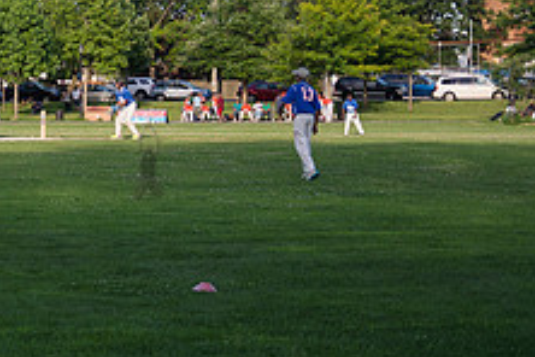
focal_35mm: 108
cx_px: -214
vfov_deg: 12.7
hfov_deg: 17.4
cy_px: 106
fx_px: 1605
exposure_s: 1/2000
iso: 200
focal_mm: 38
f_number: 2.8
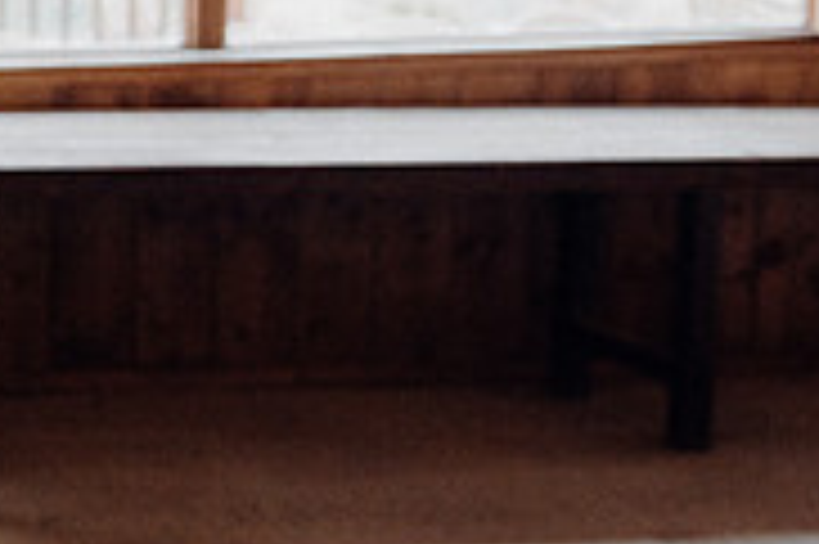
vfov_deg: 10.2
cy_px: 169
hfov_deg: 14.7
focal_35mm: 134
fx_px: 3046
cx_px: -238
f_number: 3.5
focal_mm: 42
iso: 3200
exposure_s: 1/200
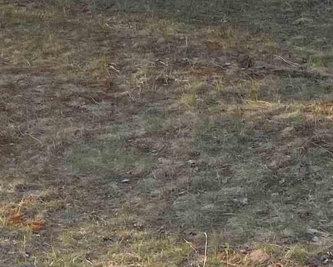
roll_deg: -2.9
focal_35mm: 133
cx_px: 191
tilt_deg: +3.3
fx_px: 1311
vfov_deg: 10.9
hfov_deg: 14.5
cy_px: -215
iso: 32
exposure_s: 1/782
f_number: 1.8
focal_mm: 4.25
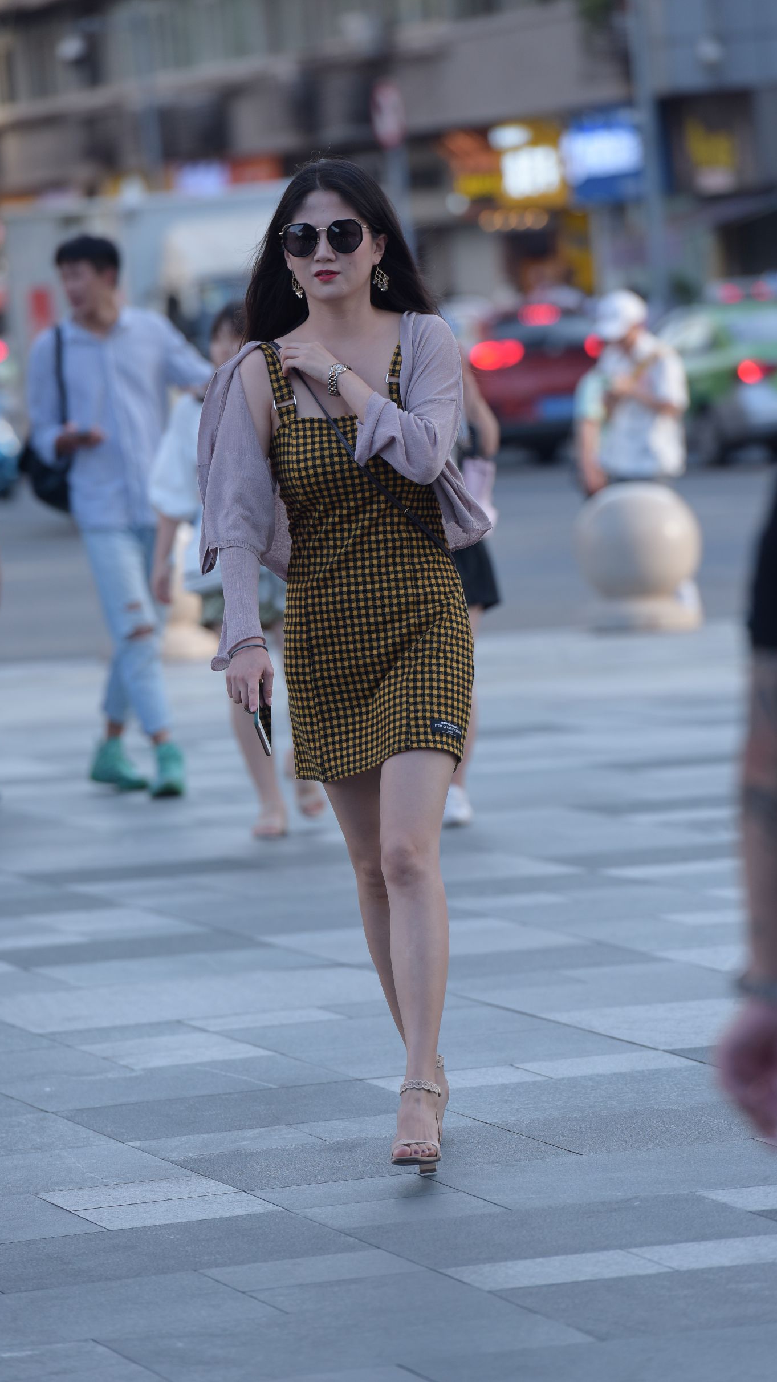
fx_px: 7691
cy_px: 690
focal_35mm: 210
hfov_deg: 5.8
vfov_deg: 10.3
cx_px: 384
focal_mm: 200
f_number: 4
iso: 450
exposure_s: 1/800
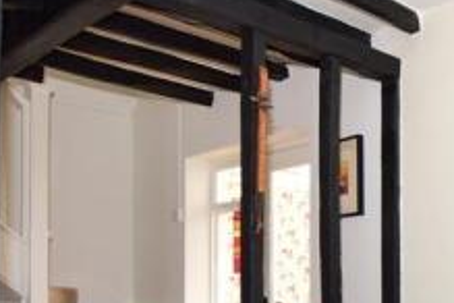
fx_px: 567
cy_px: 277
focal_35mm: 45
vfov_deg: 28.6
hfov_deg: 36.4
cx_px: 508
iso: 400
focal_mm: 10
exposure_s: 1/100
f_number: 5.6
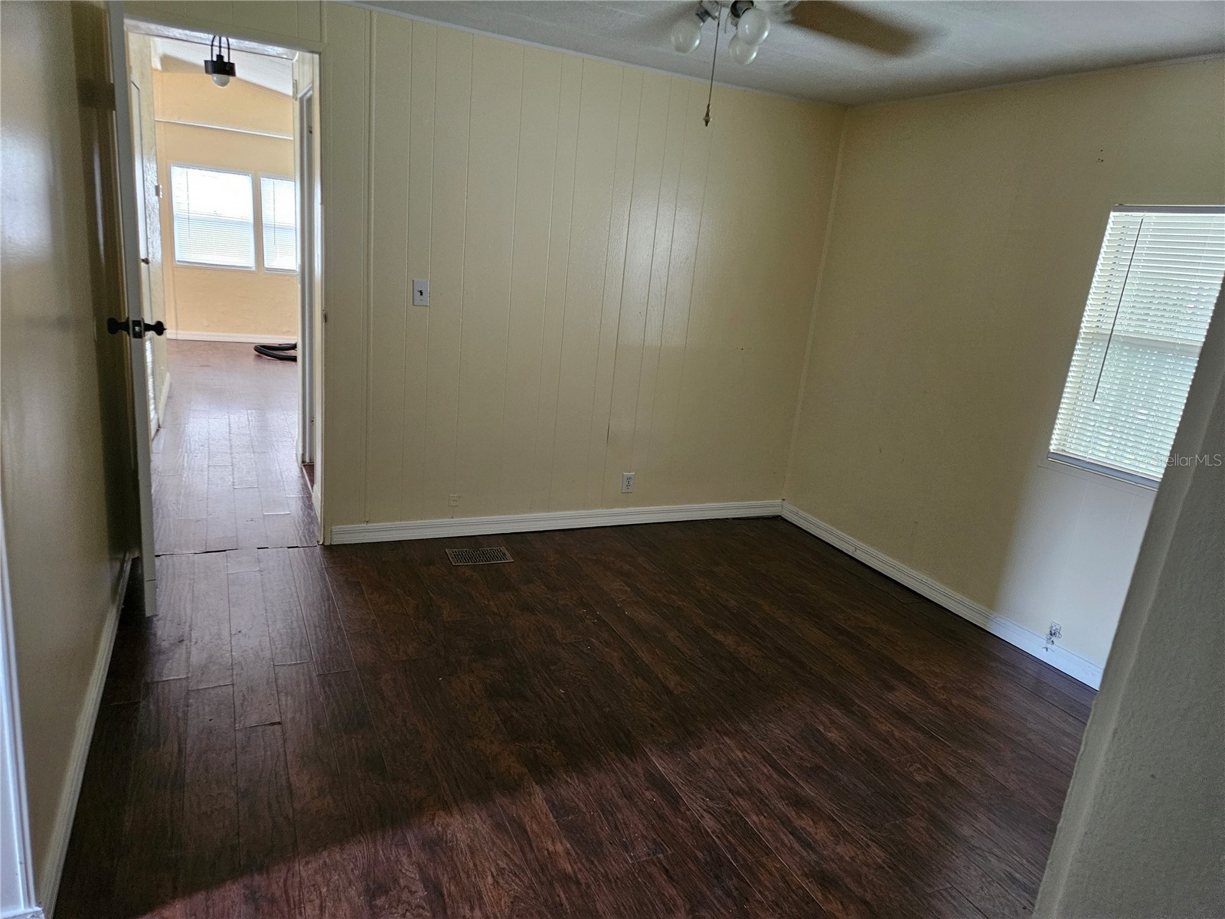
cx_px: 612
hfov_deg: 73.9
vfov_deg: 58.9
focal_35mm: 23
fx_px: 814
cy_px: 460
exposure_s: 1/40
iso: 640
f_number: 1.8
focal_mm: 5.4
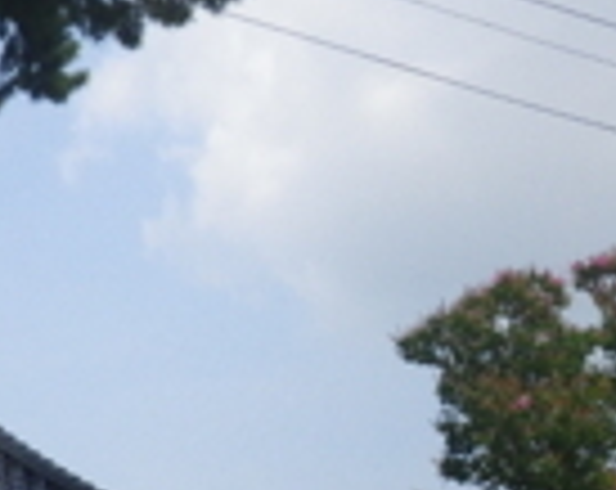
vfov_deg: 16.8
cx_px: 252
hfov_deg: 21.3
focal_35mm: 90
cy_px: 445
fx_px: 1637
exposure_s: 1/640
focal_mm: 5
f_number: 4.2
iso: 80
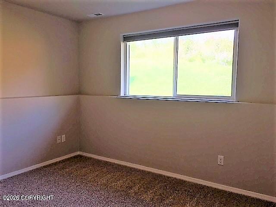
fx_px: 231
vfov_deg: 48.2
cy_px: 104
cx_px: 138
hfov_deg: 61.7
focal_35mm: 29
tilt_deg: -3.6
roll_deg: -1.1
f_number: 2.2
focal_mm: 4.15
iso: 25
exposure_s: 1/60
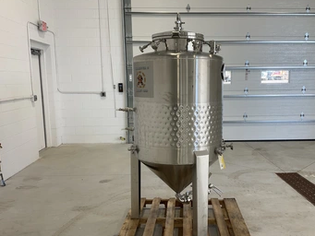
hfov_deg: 53.8
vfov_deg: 41.8
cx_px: 177
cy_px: 126
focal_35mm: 34
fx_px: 310
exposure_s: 1/137
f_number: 1.8
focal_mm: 3
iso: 32
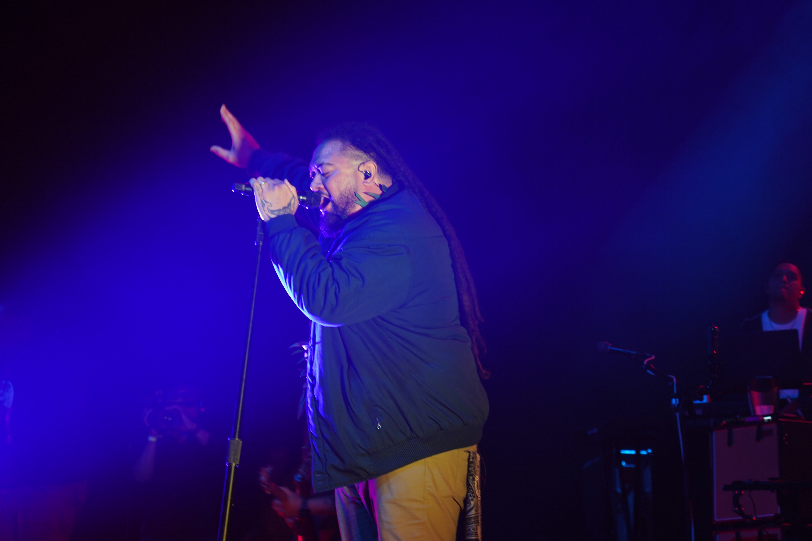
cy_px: 270
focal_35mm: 105
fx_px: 2368
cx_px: 406
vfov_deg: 13.0
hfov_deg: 19.5
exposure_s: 1/125
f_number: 4
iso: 800
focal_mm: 105
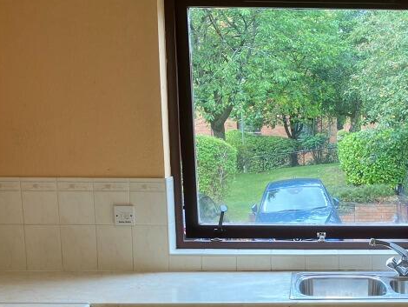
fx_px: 719
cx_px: 339
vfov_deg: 23.3
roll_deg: -1.1
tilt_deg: -11.8
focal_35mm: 61
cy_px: 285
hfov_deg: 30.7
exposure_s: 1/100
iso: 40
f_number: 1.8
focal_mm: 3.99
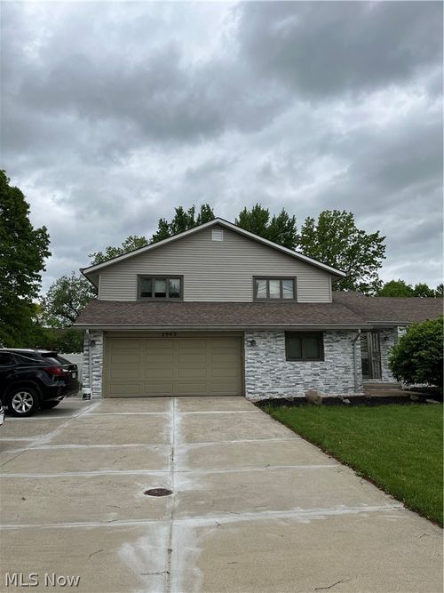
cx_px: 222
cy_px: 296
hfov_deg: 53.0
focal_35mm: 26
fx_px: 445
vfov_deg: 67.3
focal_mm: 5.1
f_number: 1.6
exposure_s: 1/756
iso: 50
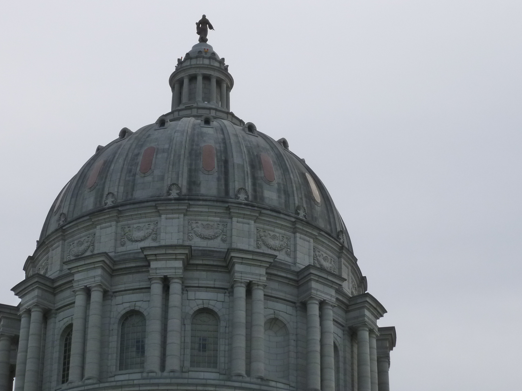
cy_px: 210
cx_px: 229
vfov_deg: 14.0
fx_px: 1598
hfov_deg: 18.5
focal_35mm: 106
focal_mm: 14.2
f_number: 4.5
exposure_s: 1/1000
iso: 100
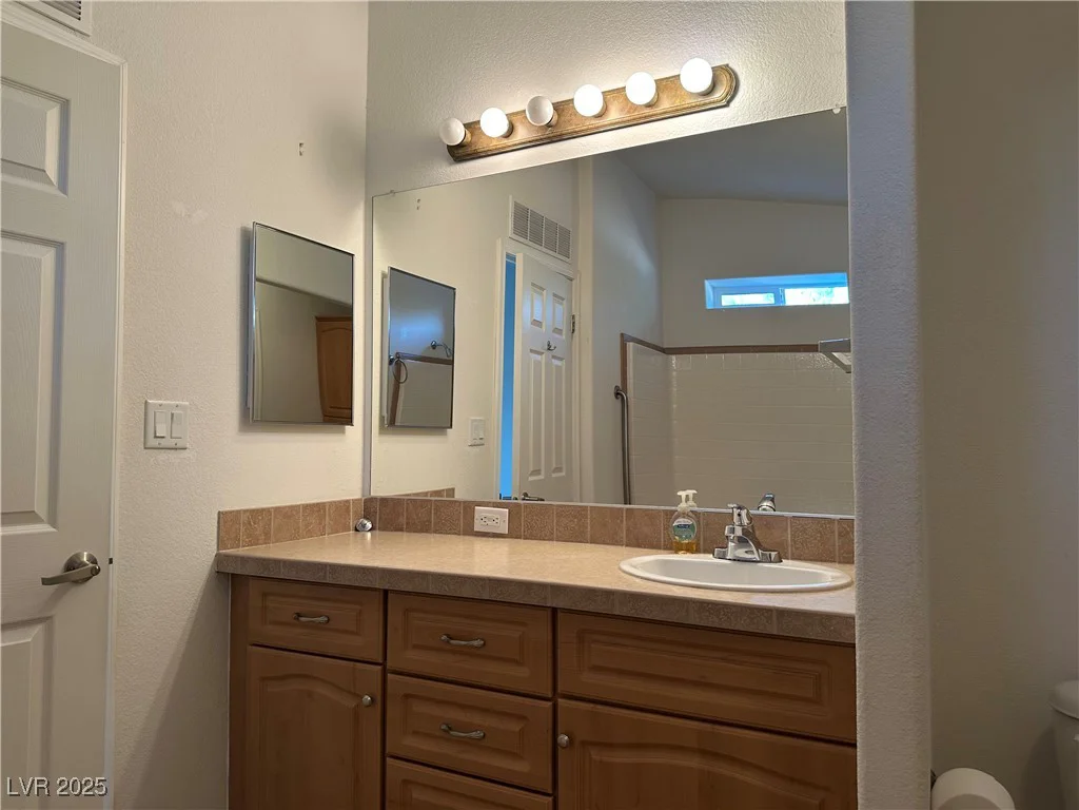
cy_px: 405
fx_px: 748
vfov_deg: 56.8
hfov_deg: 71.6
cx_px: 540
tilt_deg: +2.5
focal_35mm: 24
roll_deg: -0.4
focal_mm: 6.86
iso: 125
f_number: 1.78
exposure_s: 1/60
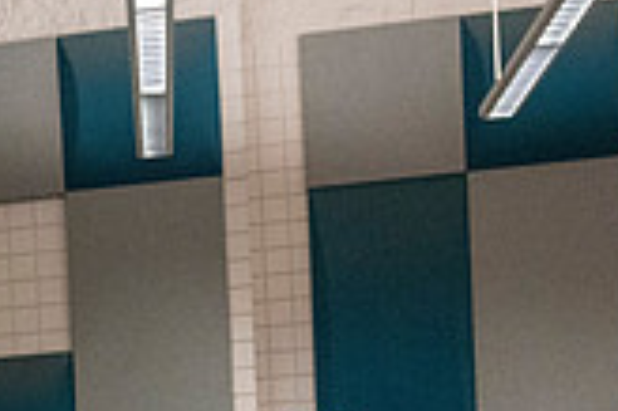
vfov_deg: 14.6
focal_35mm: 85
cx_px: -106
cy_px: 677
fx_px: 1458
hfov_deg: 22.3
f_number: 4
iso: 10000
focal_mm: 24
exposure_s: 1/500
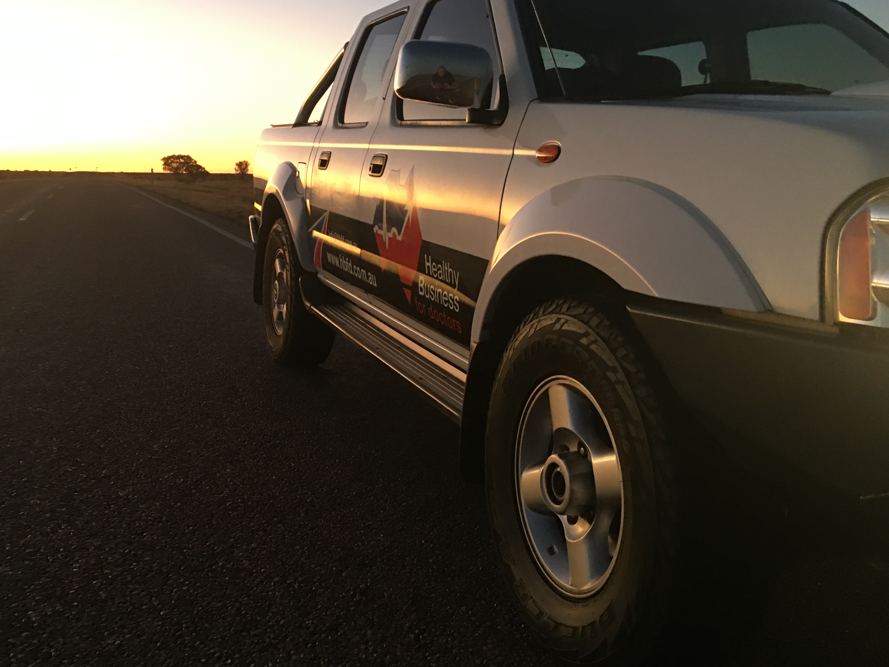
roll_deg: +0.2
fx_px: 899
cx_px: 387
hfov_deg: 52.5
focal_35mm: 35
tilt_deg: -7.8
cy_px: 318
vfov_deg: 40.7
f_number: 2.2
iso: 100
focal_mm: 4.15
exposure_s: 1/10
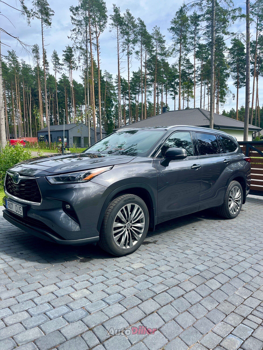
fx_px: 263
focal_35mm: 26
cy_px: 175
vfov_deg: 67.3
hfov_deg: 53.1
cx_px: 132
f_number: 1.6
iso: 50
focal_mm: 5.1
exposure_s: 1/1923
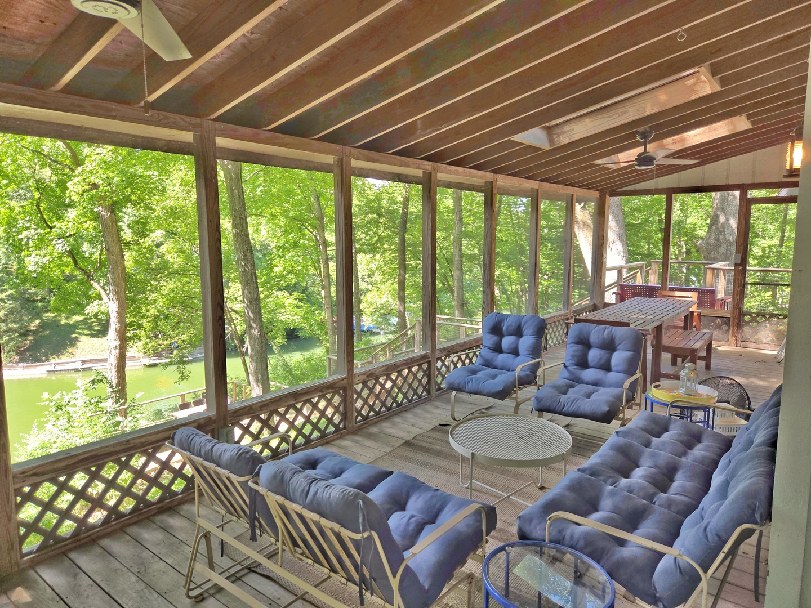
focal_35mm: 23
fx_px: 539
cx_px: 406
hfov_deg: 73.9
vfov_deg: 58.9
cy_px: 304
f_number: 1.8
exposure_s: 1/60
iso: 25
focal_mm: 5.4
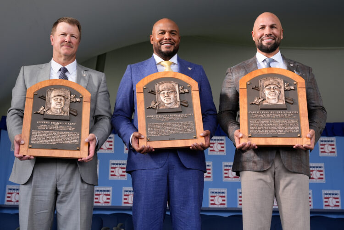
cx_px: 172
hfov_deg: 41.1
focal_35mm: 48
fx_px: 459
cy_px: 115
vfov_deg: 28.1
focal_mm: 48
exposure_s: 1/500
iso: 400
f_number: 5
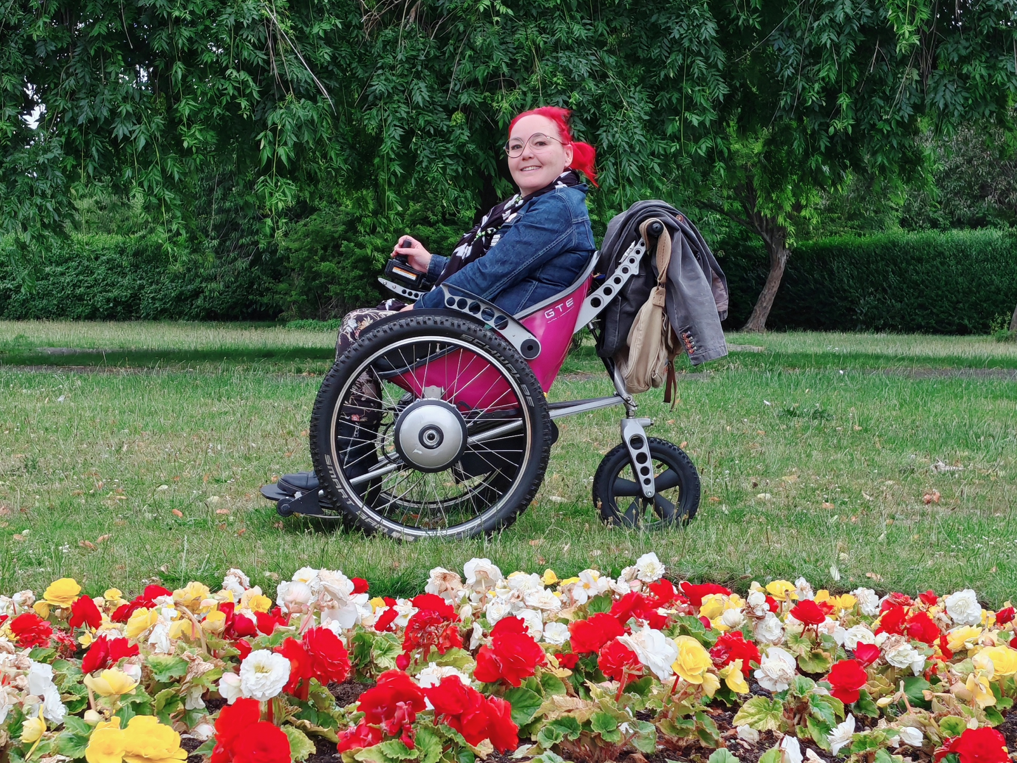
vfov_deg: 28.0
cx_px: 508
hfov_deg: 36.8
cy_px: 382
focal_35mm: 52
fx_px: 1528
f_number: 1.6
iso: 50
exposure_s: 1/190
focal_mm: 5.4
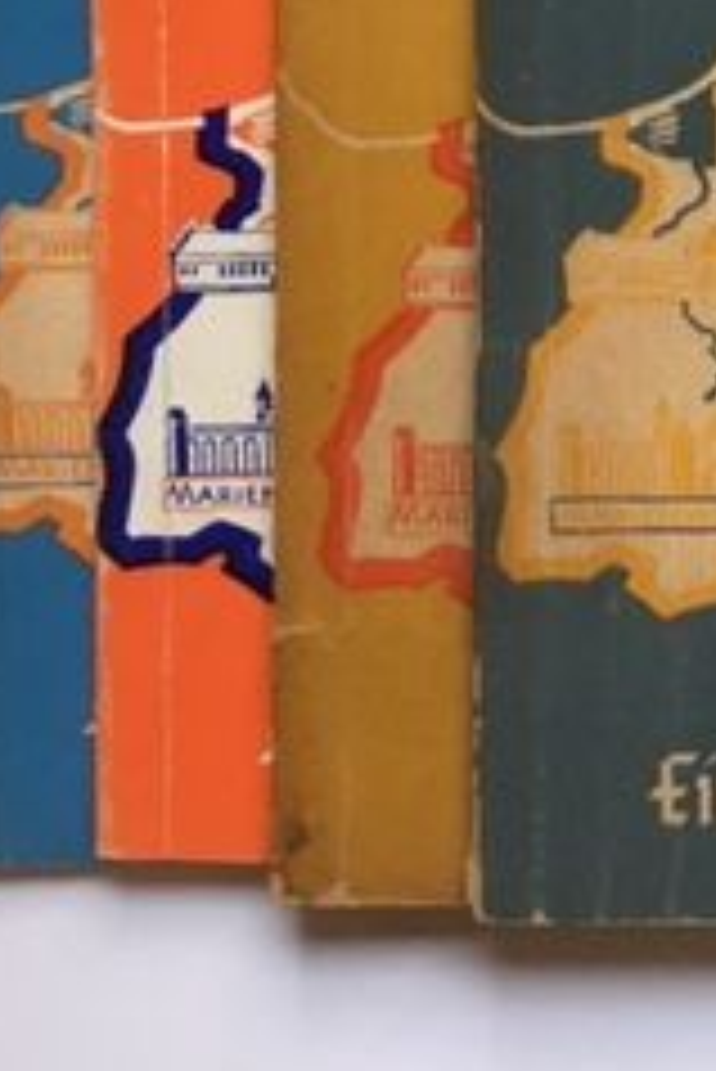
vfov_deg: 23.8
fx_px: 2413
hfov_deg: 16.1
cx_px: 905
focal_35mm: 81
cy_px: -27
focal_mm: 4.15
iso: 125
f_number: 2.2
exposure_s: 1/33
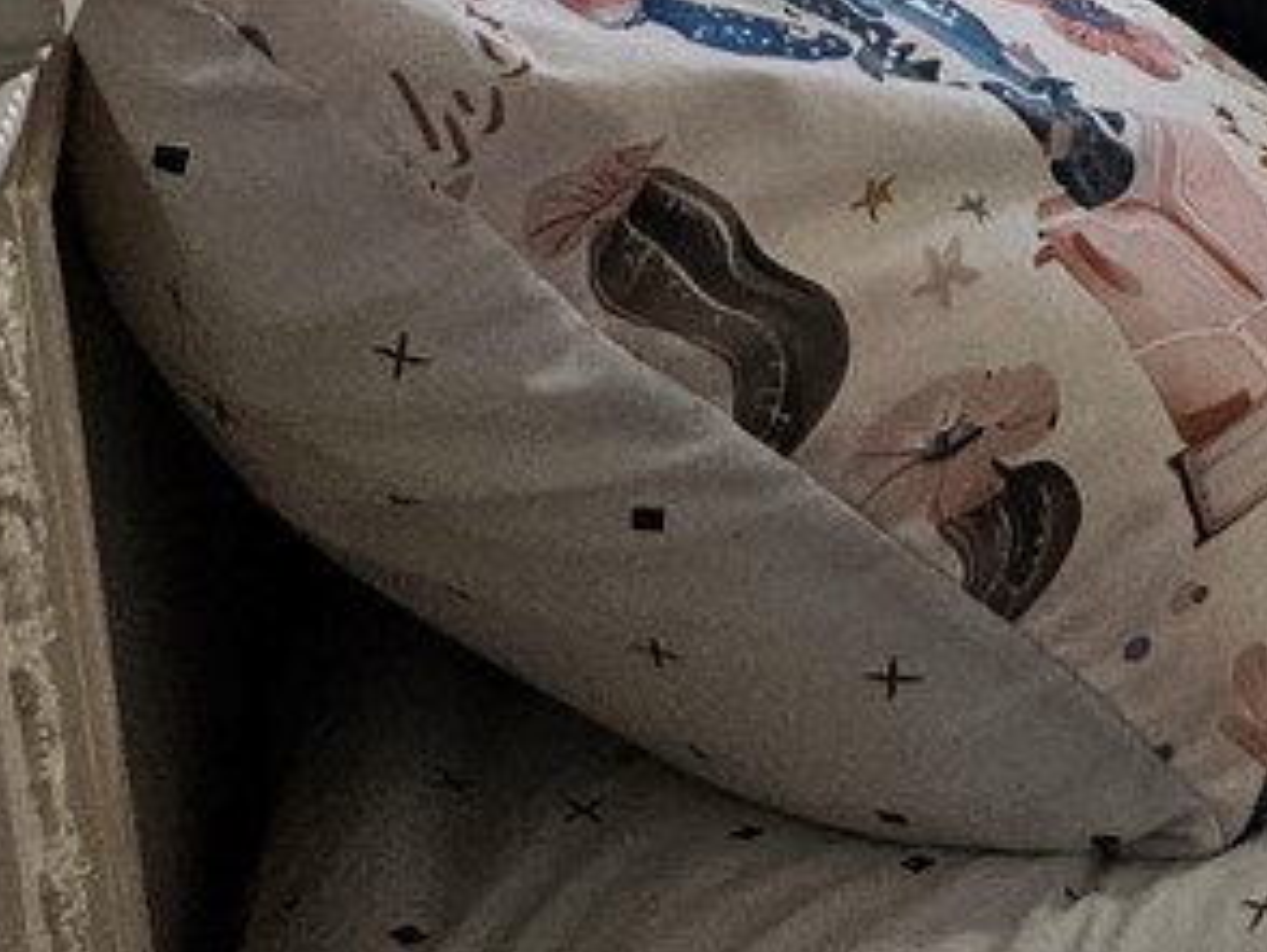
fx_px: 4579
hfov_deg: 11.7
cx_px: 3379
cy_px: -526
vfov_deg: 11.3
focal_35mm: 125
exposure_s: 1/120
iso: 160
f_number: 1.8
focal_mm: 5.4
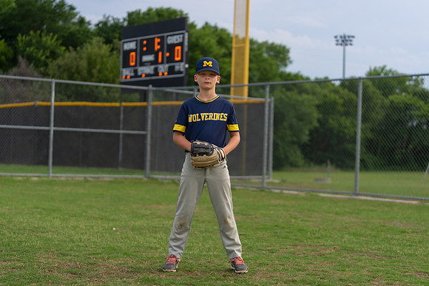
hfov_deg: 28.8
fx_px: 834
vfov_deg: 19.5
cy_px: 143
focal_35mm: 70
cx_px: 214
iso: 160
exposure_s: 1/320
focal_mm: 70
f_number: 2.8
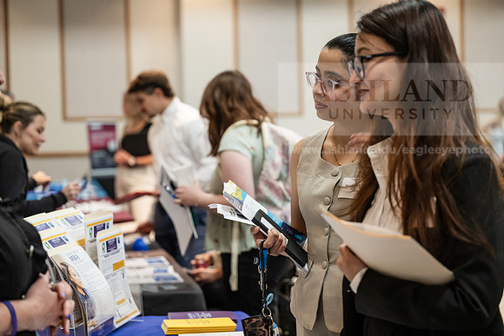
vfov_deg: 18.7
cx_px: 252
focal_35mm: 73
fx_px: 1022
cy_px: 168
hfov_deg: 27.7
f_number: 2.8
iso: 2500
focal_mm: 73
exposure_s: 1/200
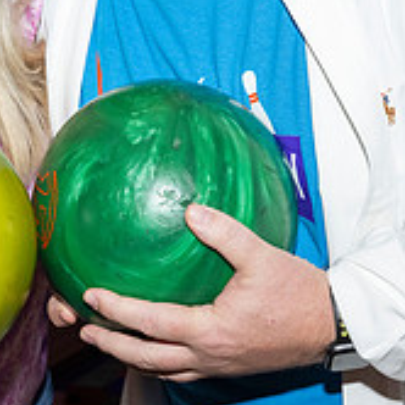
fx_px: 1416
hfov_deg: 16.2
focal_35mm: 107
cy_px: -28
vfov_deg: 15.9
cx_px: 124
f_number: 5.6
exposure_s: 1/100
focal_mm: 36
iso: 1600
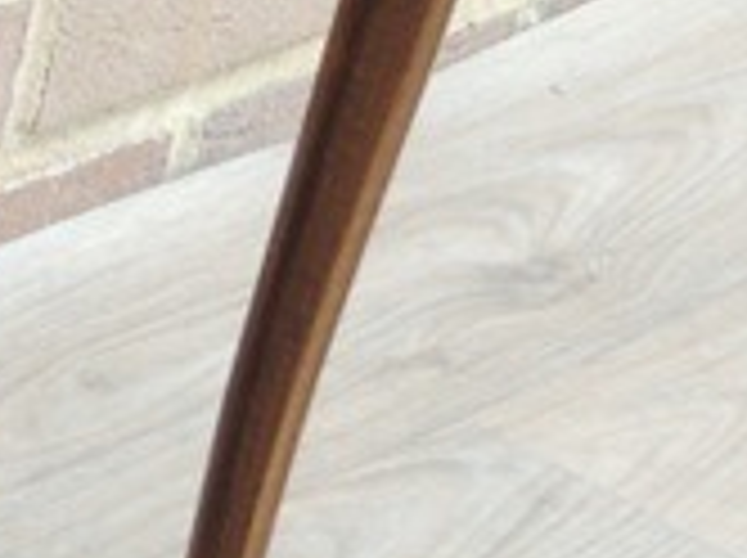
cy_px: 644
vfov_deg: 5.1
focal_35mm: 290
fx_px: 6249
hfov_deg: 6.4
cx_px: -1220
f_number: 3.5
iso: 100
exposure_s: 1/50
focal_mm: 8.3
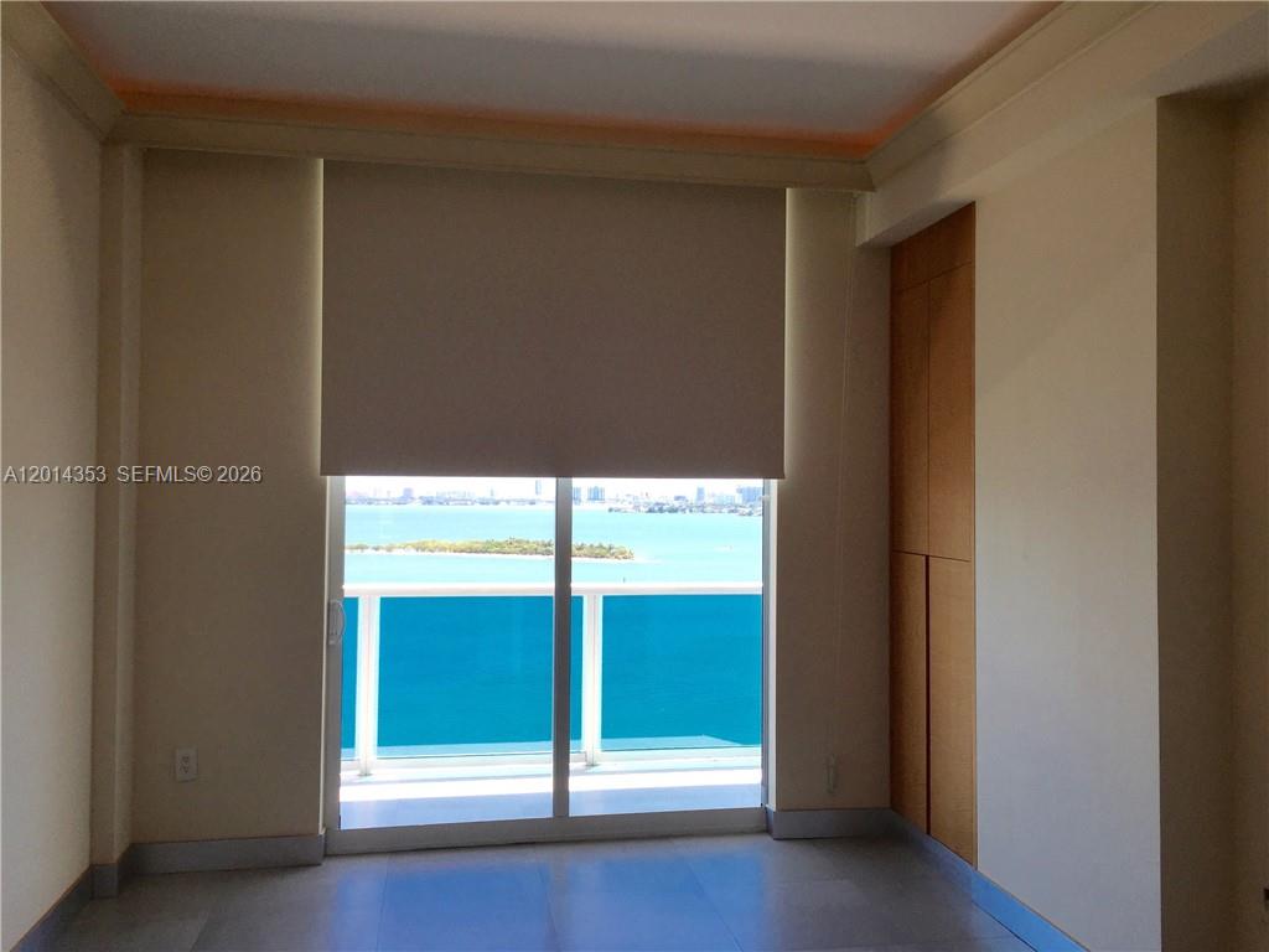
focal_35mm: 29
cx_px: 634
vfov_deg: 48.2
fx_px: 1063
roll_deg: -1.1
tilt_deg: +1.1
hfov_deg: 61.7
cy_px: 476
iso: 32
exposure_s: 1/388
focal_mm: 4.15
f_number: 2.2
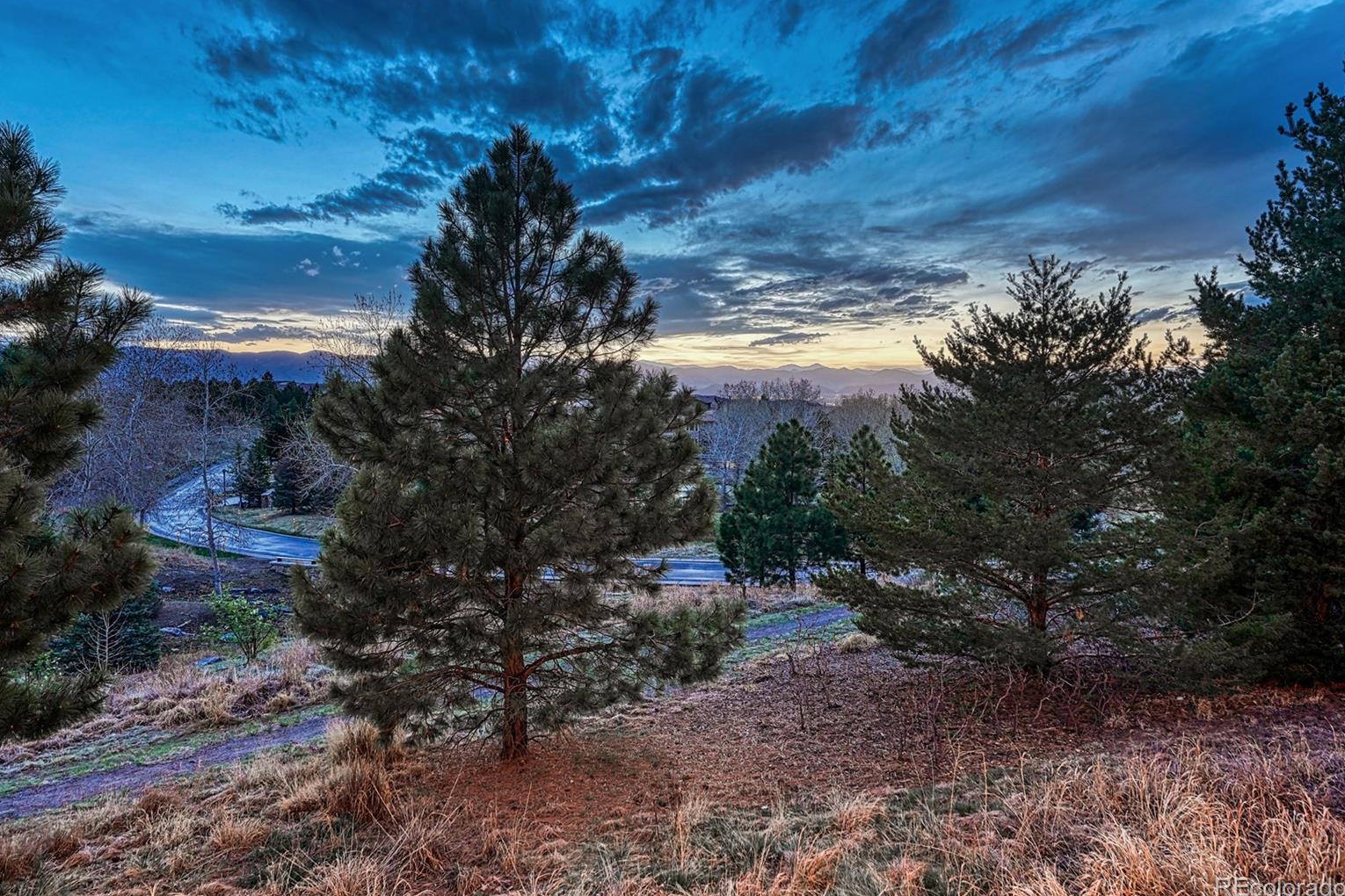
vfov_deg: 53.2
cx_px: 654
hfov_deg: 73.9
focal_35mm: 24
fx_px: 894
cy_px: 437
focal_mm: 22.9
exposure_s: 1.3
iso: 800
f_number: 7.1
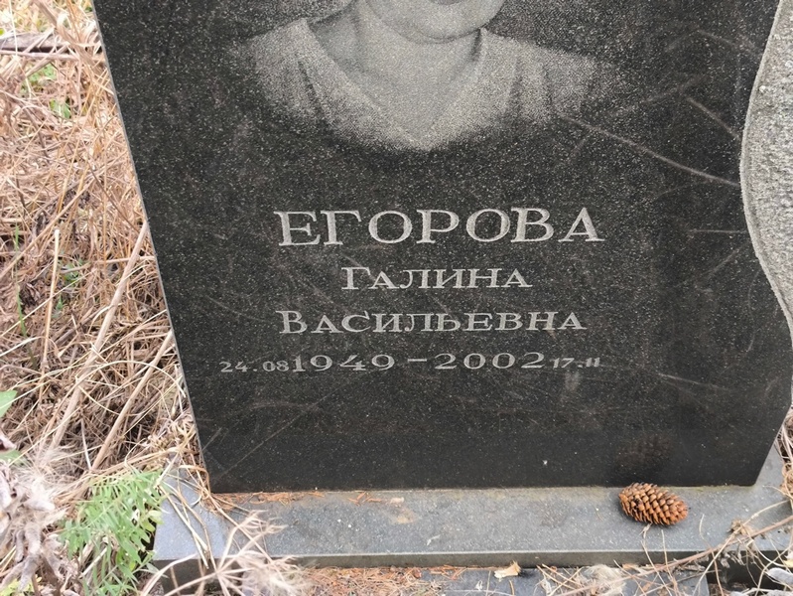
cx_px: 396
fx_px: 1146
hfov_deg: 38.2
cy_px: 298
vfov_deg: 29.1
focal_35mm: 50
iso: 250
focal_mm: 4.71
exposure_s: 1/60
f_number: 1.7
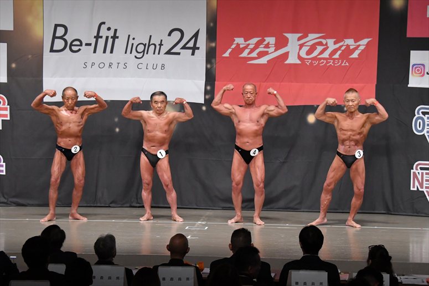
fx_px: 1608
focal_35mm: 135
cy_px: 143
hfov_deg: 15.2
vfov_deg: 10.2
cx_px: 214
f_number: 5.6
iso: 5000
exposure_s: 1/400
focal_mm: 90
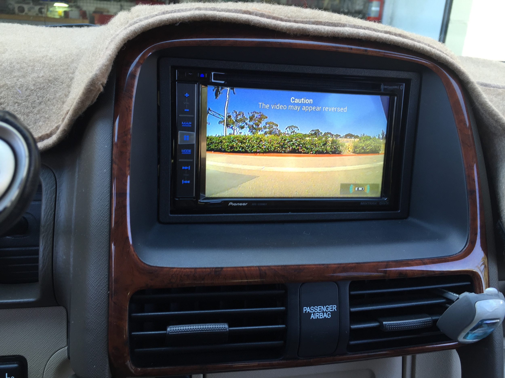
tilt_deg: -20.3
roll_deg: -4.7
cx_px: 252
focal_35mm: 29
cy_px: 189
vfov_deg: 48.2
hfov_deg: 61.7
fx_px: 423
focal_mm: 4.15
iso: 32
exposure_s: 1/40
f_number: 2.2
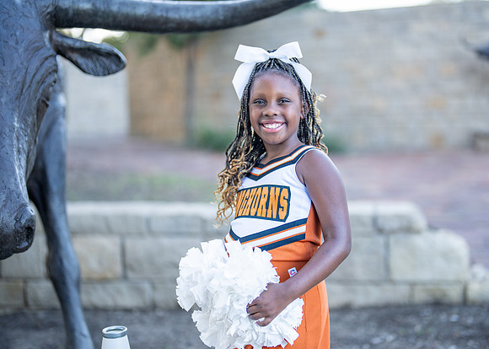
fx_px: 813
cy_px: 182
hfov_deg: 33.4
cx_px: 285
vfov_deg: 24.2
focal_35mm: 59
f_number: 1.2
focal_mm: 50
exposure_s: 1/800
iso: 250
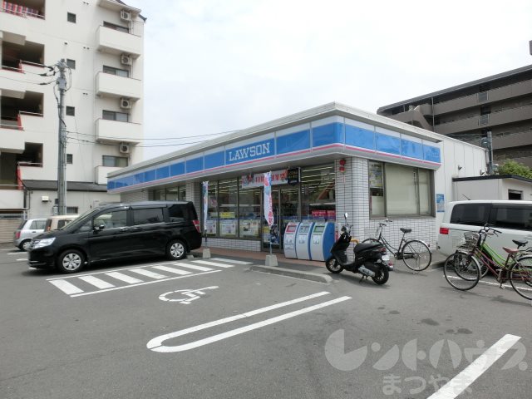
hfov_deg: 71.6
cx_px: 266
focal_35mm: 24
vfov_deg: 56.8
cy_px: 200
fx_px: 369
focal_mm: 4.24
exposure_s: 1/200
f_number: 7.9
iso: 80
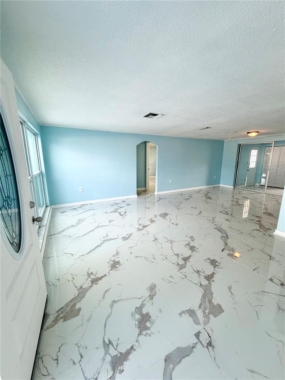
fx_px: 154
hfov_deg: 85.7
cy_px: 190
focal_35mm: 14
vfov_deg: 102.1
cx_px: 142
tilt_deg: -11.7
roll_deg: -0.1
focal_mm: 2.22
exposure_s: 1/121
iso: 125
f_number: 2.2
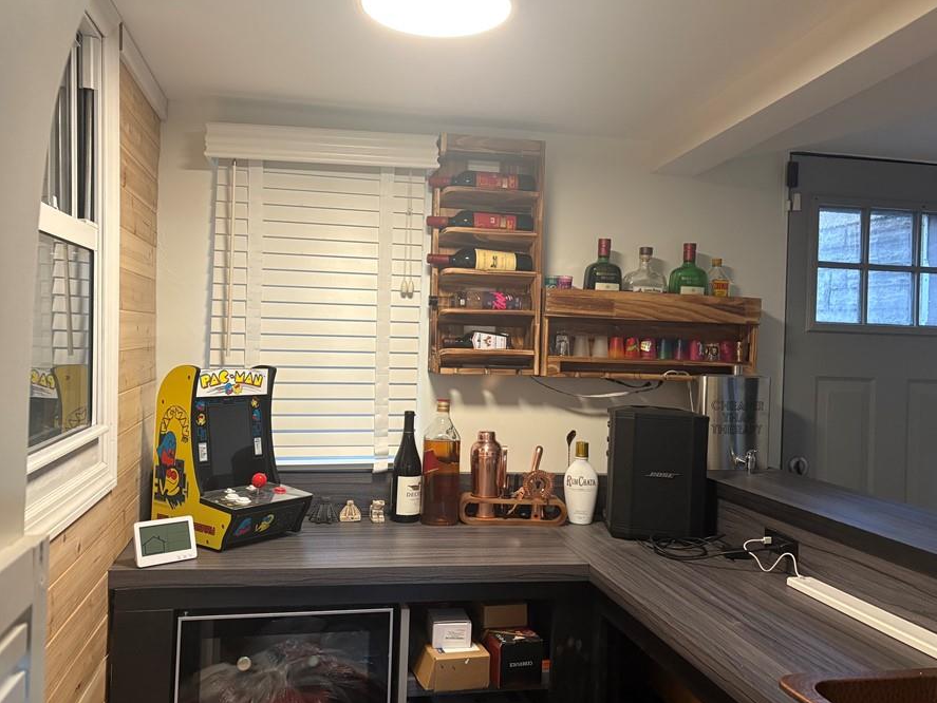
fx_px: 812
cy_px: 335
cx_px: 455
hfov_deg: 59.9
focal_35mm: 30
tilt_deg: +0.1
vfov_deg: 46.8
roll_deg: -2.0
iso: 250
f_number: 1.6
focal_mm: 5.96
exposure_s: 1/60
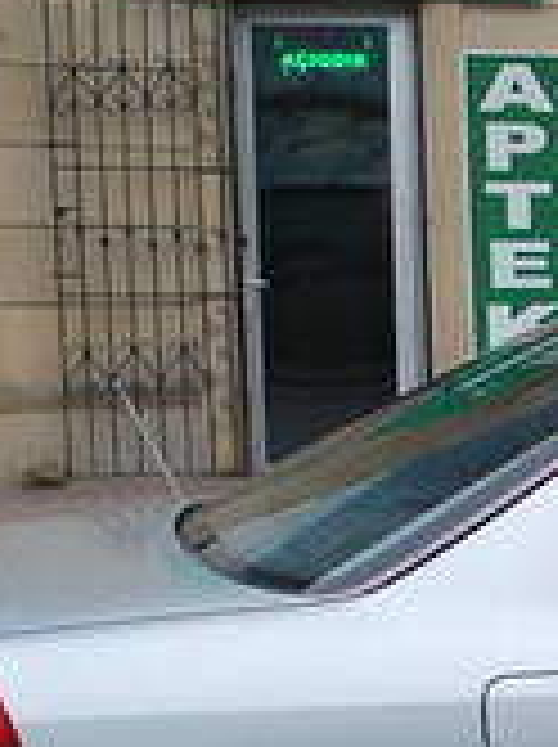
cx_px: 1184
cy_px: 752
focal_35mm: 115
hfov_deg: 11.4
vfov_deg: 16.8
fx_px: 2478
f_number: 4
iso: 200
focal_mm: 20
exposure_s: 1/60
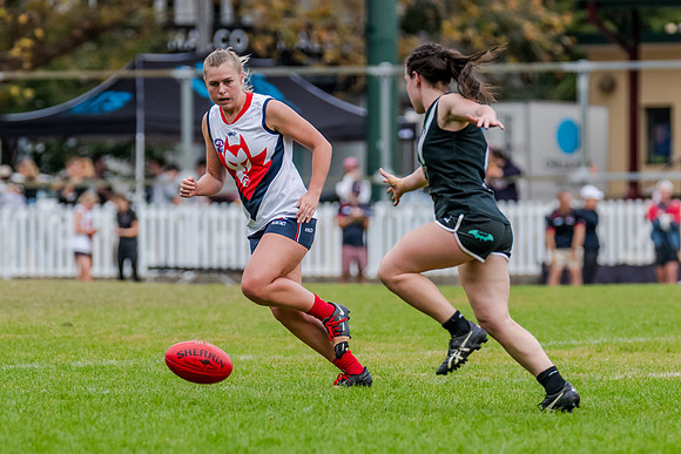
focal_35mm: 464
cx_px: 340
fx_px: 8788
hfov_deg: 4.4
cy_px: 160
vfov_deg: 3.0
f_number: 5
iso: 800
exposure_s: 1/1600
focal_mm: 290
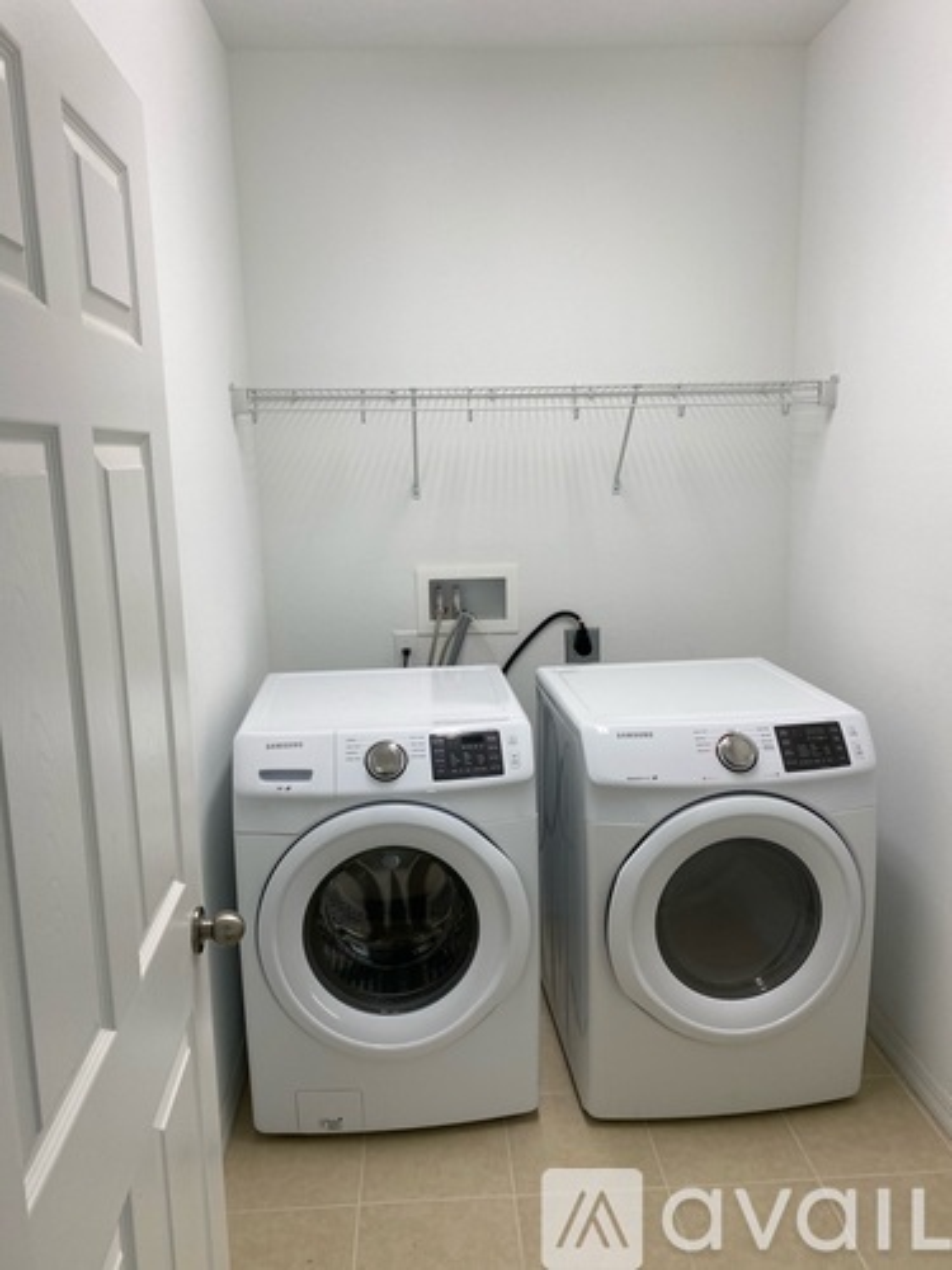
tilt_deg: -10.7
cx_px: 476
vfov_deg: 67.3
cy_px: 635
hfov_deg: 53.1
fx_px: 953
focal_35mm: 26
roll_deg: +2.2
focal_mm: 4.25
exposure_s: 1/120
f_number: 1.8
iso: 64
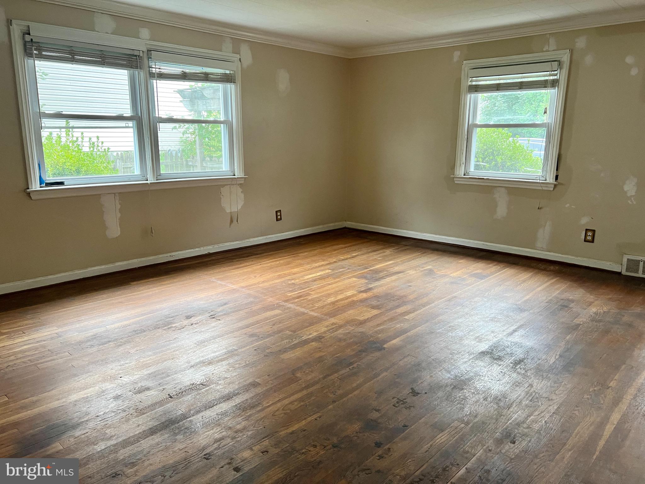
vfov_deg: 53.1
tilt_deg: -11.9
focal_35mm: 26
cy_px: 242
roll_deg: +0.4
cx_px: 322
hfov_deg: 67.3
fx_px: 484
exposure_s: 1/60
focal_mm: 5.7
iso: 100
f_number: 1.5
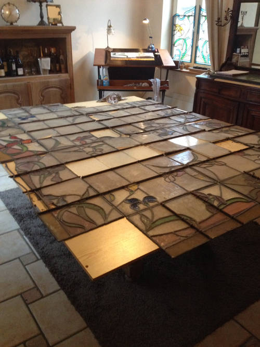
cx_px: 130
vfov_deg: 52.6
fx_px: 351
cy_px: 174
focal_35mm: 35
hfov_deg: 40.7
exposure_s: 1/20
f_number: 2.4
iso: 400
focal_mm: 4.28
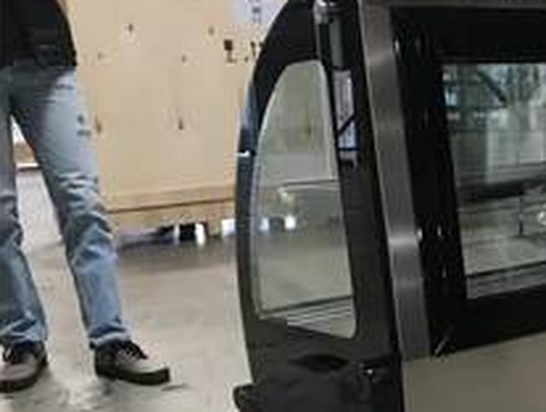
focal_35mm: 54
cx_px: 520
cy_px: 293
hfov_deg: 33.1
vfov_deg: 26.9
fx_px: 853
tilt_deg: -11.5
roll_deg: +1.7
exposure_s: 1/13
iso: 100
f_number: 1.8
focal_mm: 3.99
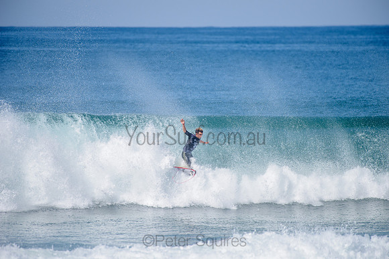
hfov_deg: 4.1
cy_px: 130
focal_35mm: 500
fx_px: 5404
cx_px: 194
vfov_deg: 2.8
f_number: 5.6
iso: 160
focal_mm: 500
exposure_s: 1/2000
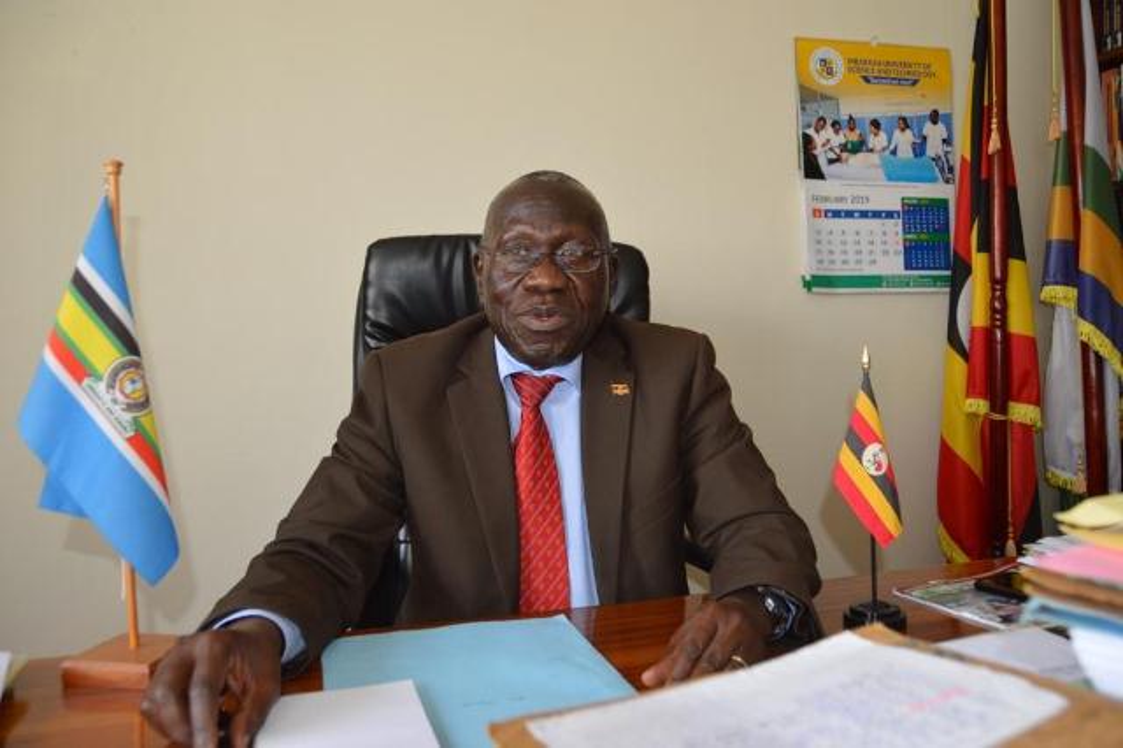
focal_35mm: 30
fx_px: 935
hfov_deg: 62.0
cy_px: 374
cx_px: 562
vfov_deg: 43.6
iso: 560
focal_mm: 20
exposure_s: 1/60
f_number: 3.5
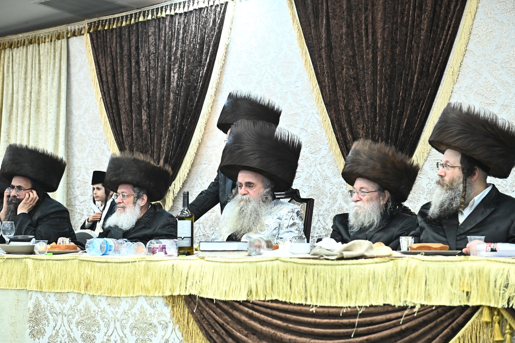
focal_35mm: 62
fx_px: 887
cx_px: 258
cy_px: 172
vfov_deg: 21.9
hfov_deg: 32.4
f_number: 4
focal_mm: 62
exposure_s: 1/200
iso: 2000
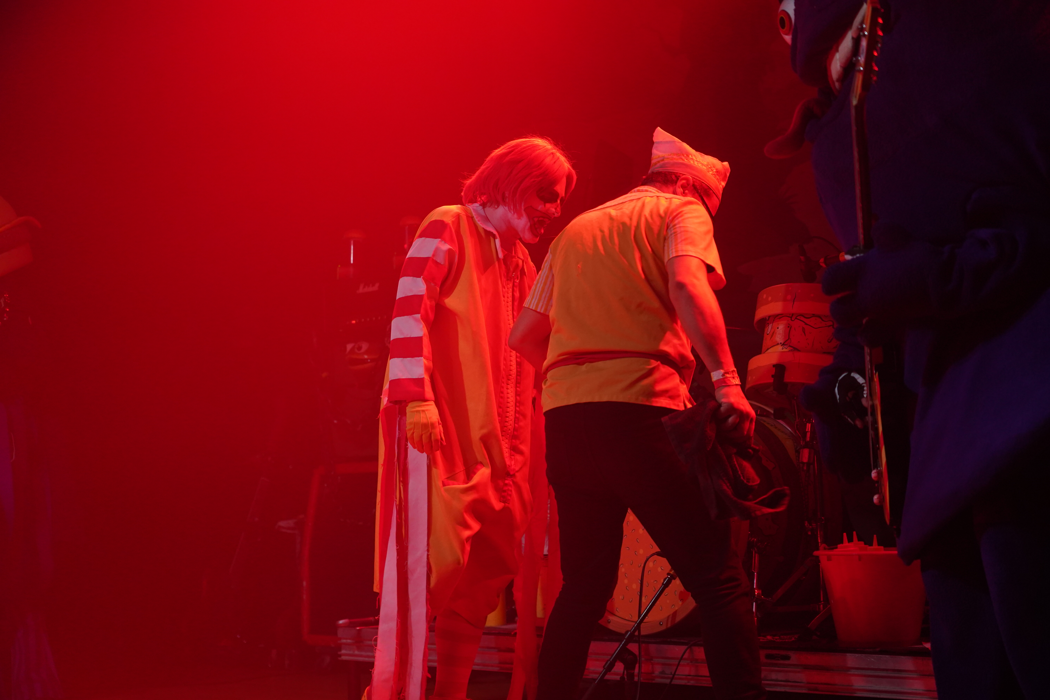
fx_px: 1837
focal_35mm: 63
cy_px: 350
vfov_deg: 21.6
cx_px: 525
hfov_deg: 31.9
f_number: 4
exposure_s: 1/160
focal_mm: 63
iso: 3200
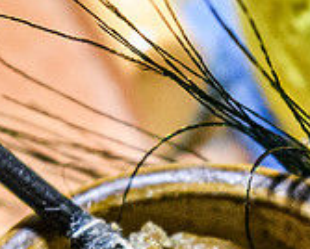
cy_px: 276
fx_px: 2333
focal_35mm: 254
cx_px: 216
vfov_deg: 6.1
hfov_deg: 7.6
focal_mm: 32
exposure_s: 1/200
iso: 1600
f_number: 3.2
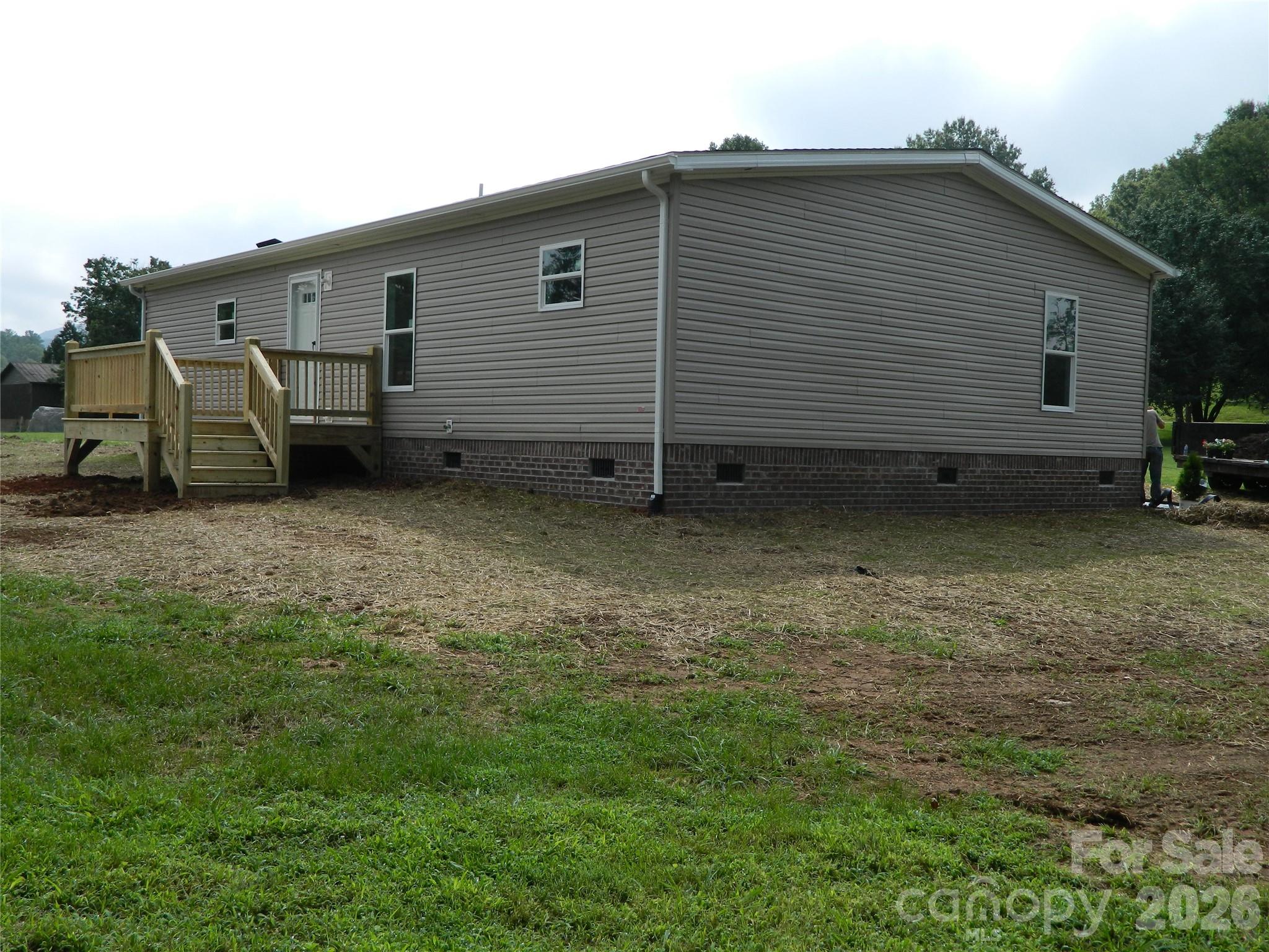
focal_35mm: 35
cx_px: 634
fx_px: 1283
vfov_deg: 40.7
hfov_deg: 52.6
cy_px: 476
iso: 80
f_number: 3.3
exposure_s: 1/1000
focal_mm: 6.2
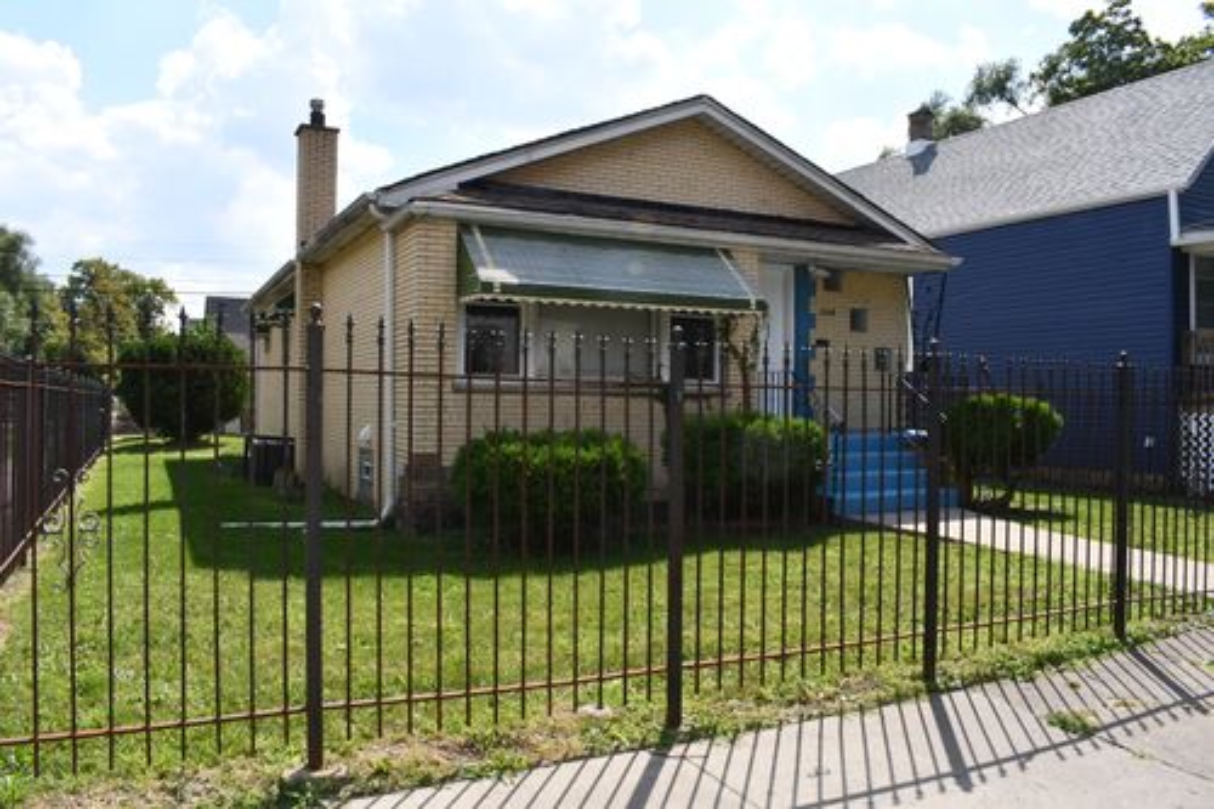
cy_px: 404
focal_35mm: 27
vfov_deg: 47.9
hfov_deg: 67.4
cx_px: 607
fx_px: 910
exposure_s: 1/250
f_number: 22
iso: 800
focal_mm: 18
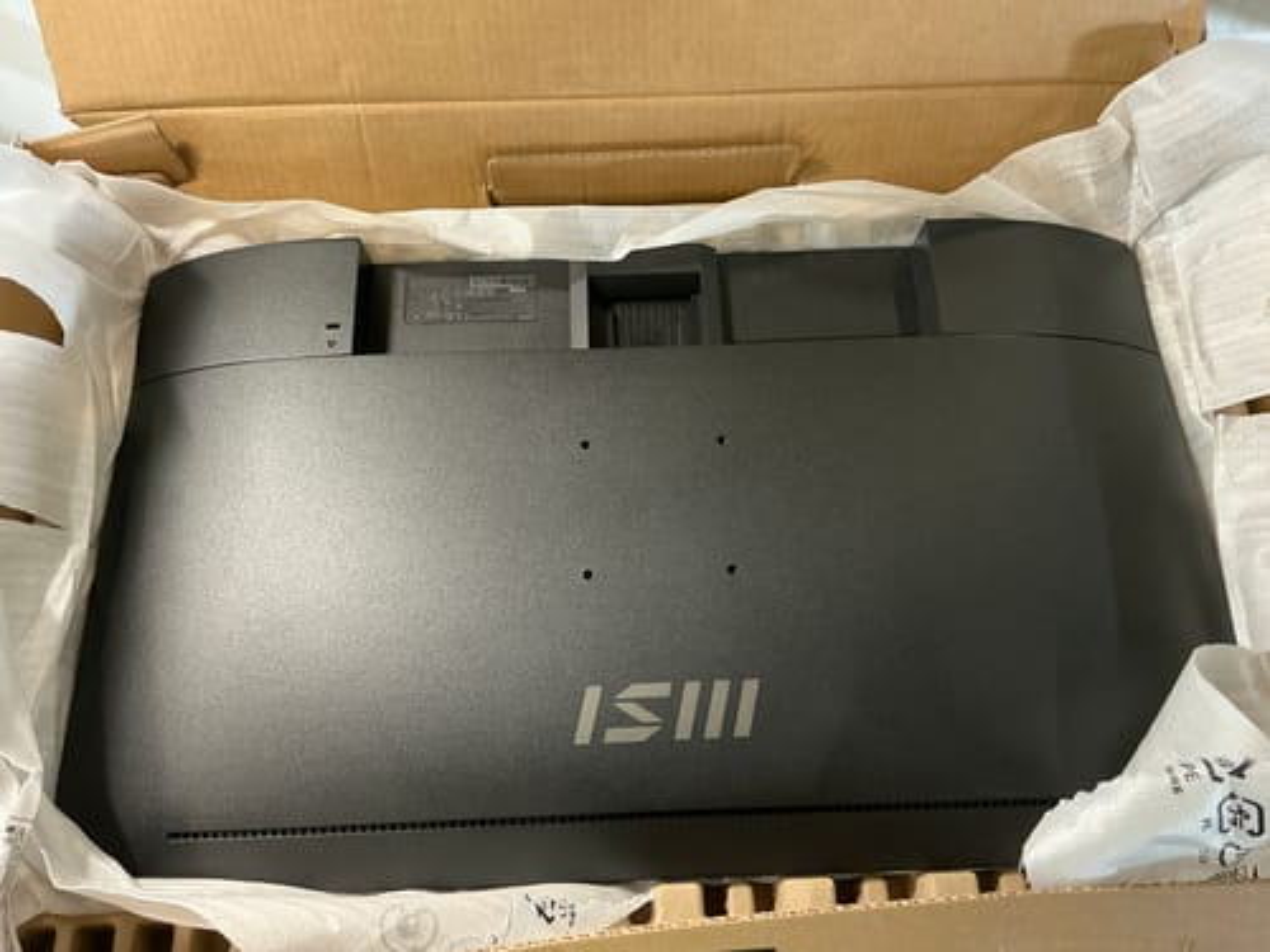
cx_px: 635
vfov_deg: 49.7
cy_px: 476
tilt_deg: -67.1
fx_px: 1027
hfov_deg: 63.4
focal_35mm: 28
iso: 160
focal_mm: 3
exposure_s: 1/50
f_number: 1.8
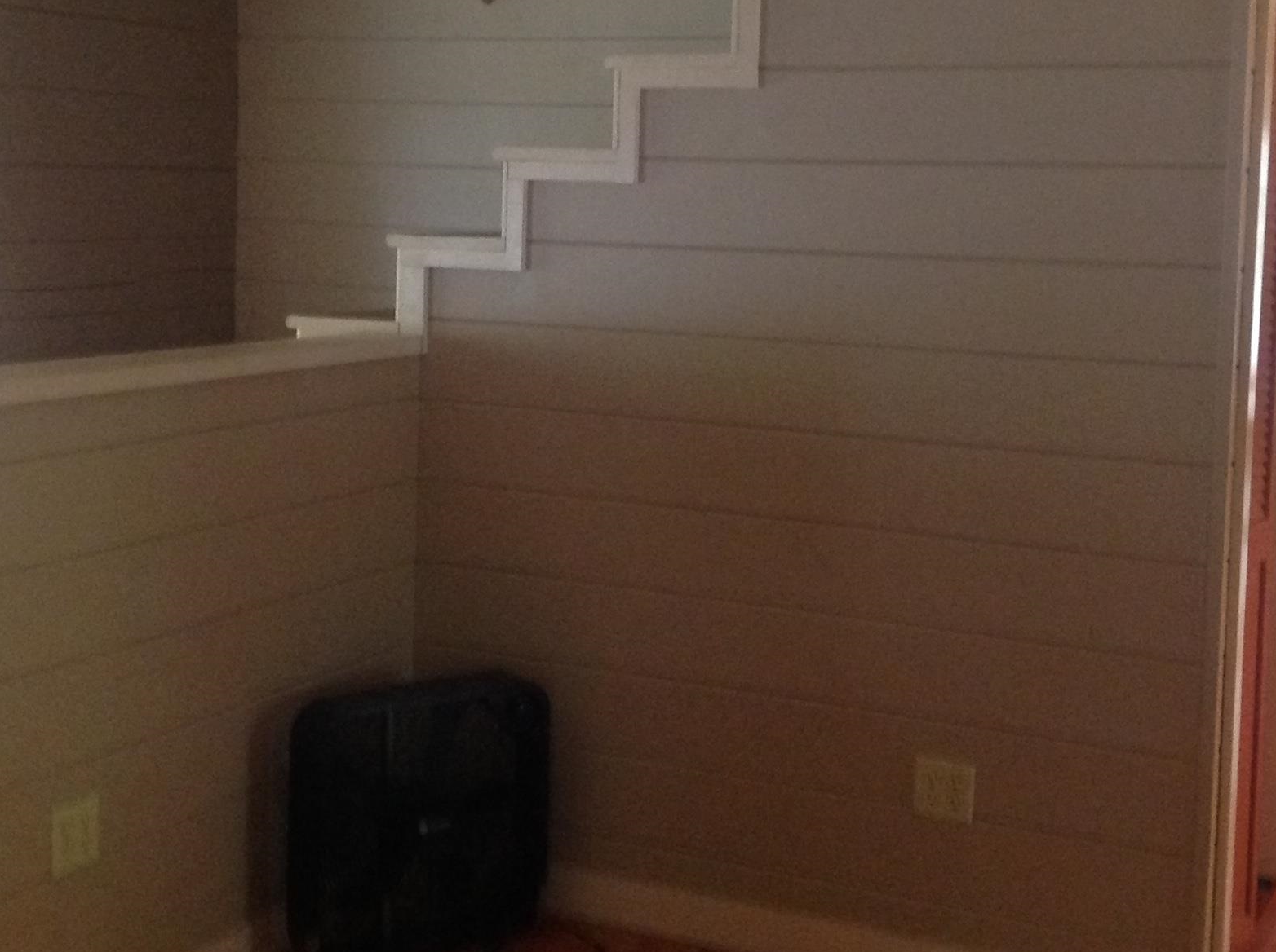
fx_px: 2135
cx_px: 624
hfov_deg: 33.3
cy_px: 331
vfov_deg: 25.1
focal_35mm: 58
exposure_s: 1/15
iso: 320
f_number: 2.4
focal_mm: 4.28
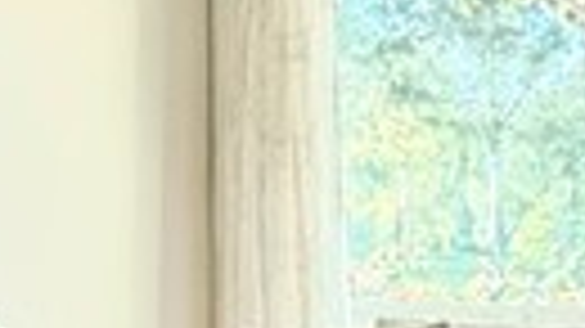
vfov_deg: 10.1
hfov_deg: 14.4
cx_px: -639
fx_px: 1861
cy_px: 157
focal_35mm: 120
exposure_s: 1/120
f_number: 2.2
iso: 400
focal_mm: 2.22
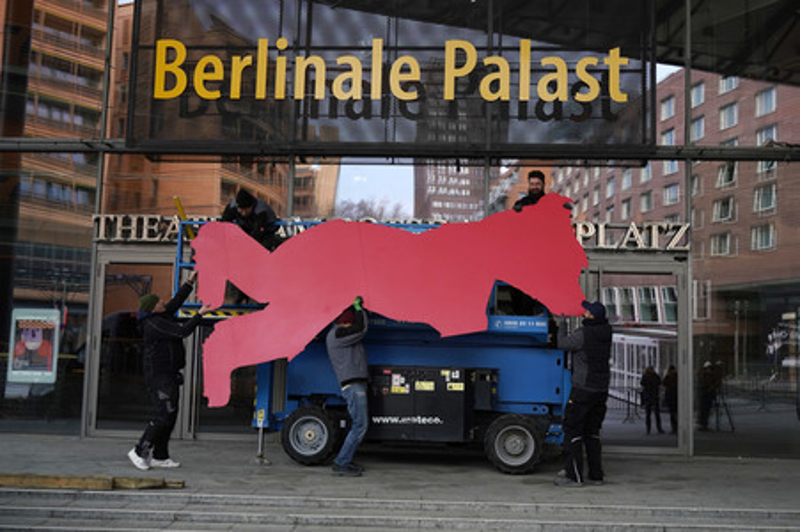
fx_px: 844
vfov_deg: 35.0
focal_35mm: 38
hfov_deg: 50.7
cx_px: 400
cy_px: 266
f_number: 5.6
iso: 640
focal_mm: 38
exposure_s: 1/160
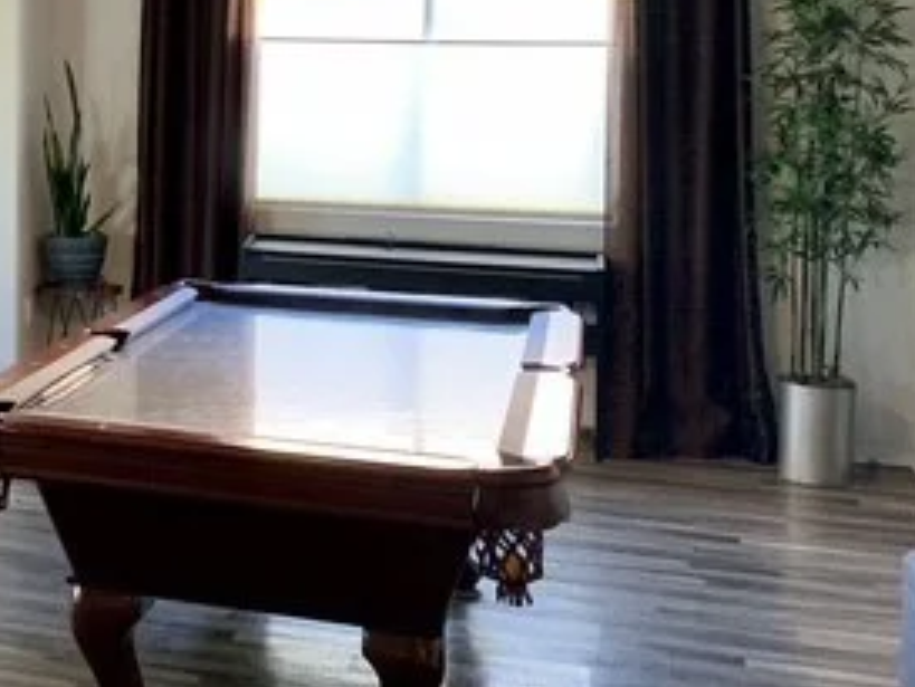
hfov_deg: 28.5
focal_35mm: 61
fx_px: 1613
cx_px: -111
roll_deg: -0.7
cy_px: 141
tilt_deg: -1.9
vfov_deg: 23.7
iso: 320
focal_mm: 4.25
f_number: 1.8
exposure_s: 1/60
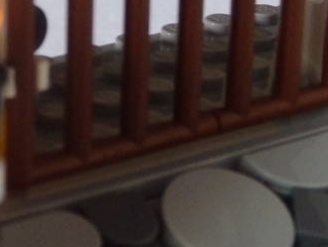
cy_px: 38
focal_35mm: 182
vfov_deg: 8.2
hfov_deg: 10.8
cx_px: 258
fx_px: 1726
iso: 800
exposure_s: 1/13
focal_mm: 11.9
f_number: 4.4
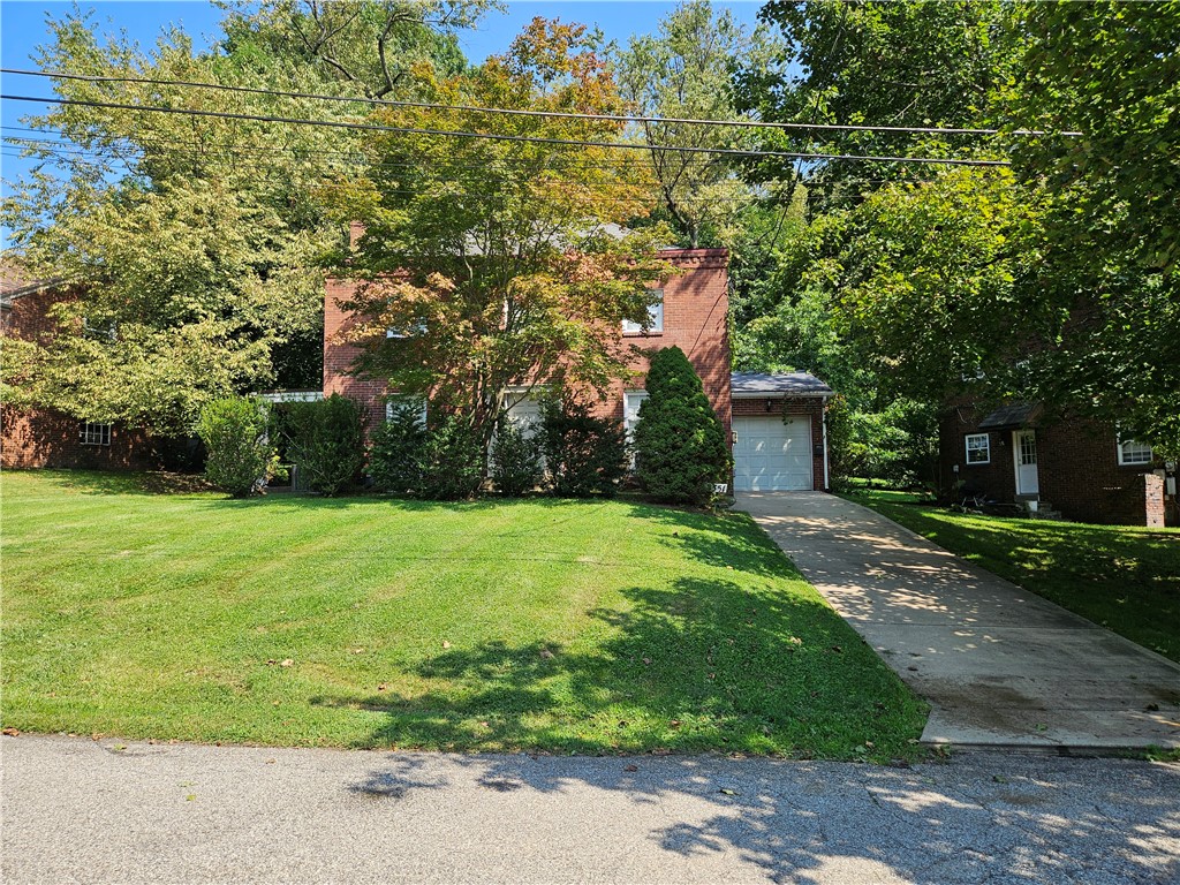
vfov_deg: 58.9
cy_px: 442
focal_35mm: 23
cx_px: 590
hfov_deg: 73.9
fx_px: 784
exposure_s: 1/895
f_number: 1.8
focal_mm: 5.4
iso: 25
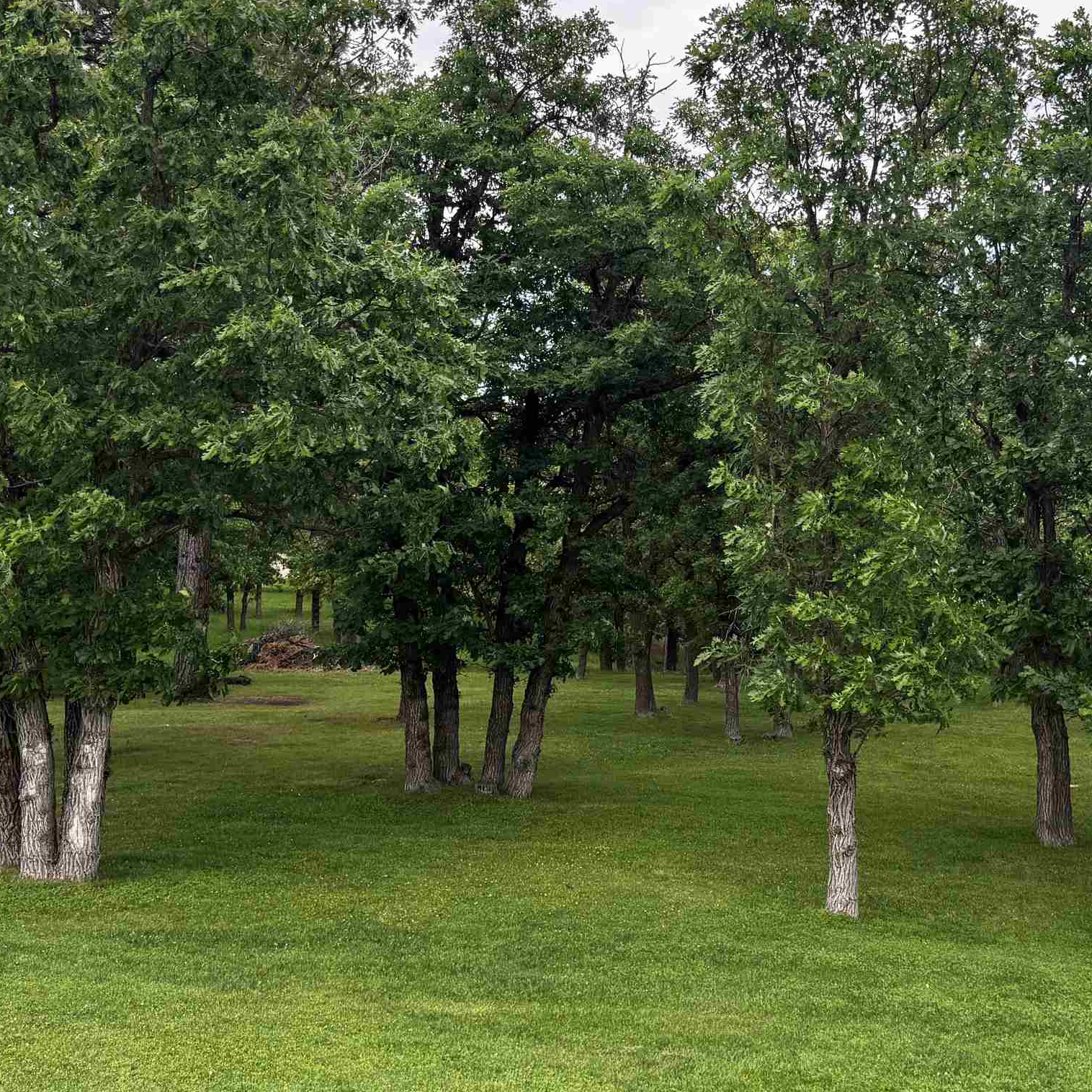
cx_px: 740
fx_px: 1535
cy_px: 447
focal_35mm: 43
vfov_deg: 39.0
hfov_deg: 38.7
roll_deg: +1.3
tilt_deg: -0.3
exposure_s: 1/488
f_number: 1.78
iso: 80
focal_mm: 6.76
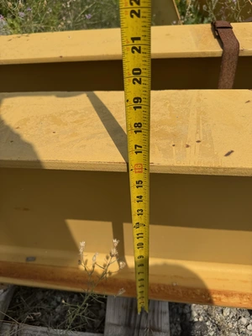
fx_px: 233
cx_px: 126
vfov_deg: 71.6
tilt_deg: -45.1
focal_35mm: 24
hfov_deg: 56.8
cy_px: 168
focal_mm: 6.76
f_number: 1.78
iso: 80
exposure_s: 1/7937
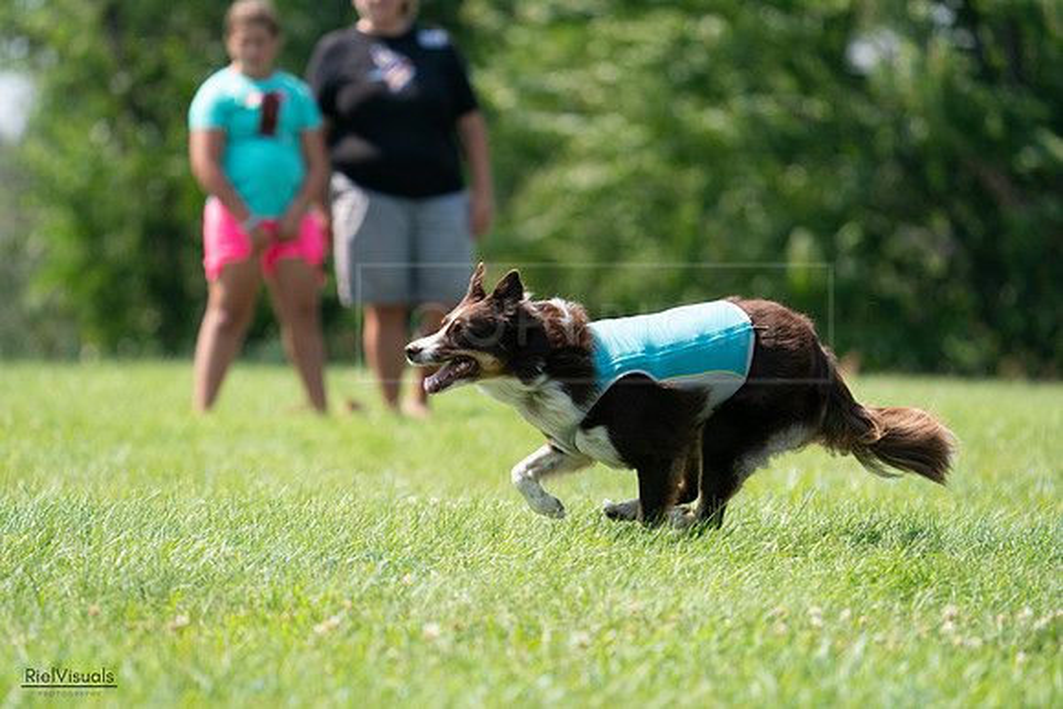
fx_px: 10780
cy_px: 354
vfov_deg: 3.8
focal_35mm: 365
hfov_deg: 5.6
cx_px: 532
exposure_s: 1/4000
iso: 1600
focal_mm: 365
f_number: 6.3
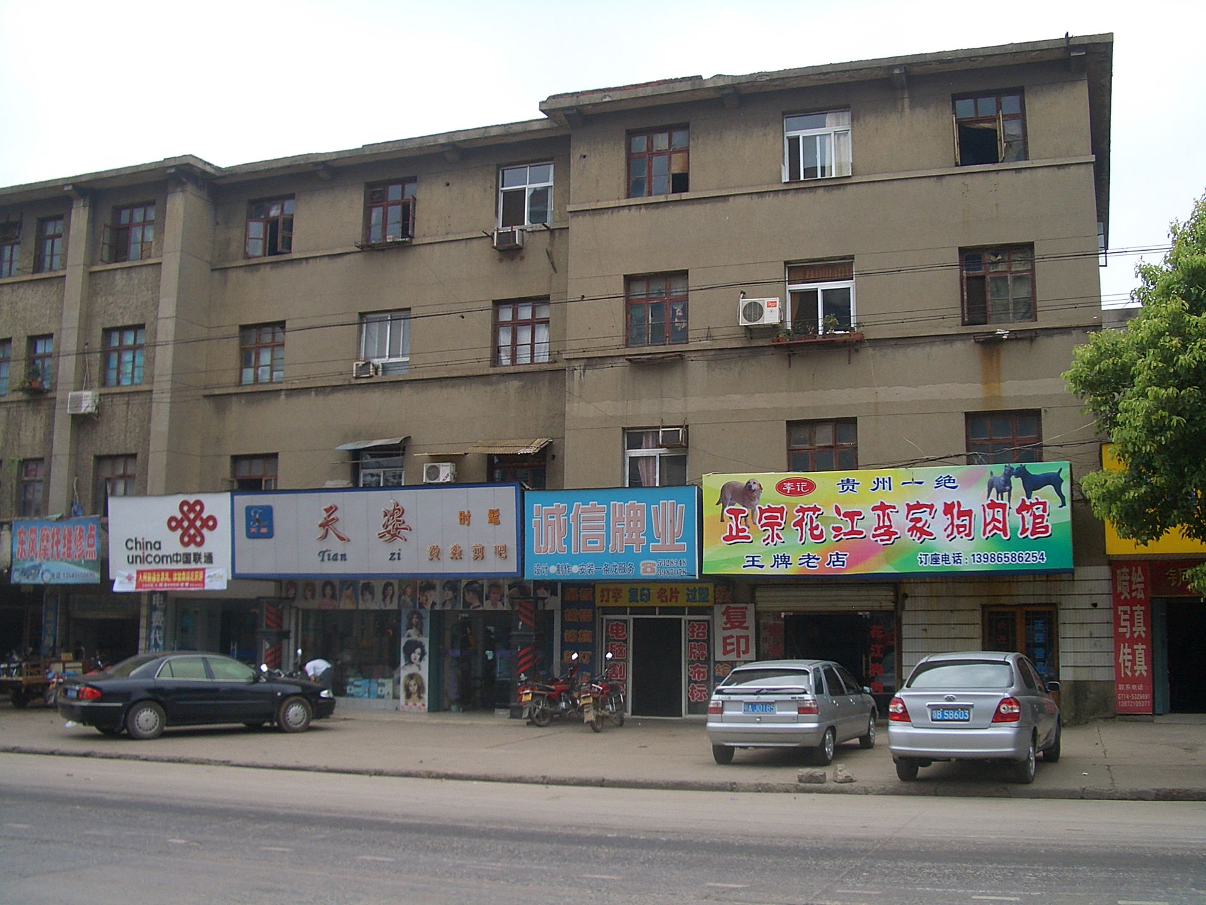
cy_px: 452
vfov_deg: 40.7
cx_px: 603
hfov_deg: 52.6
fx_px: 1219
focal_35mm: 35
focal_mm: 5.8
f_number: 4.3
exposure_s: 1/250
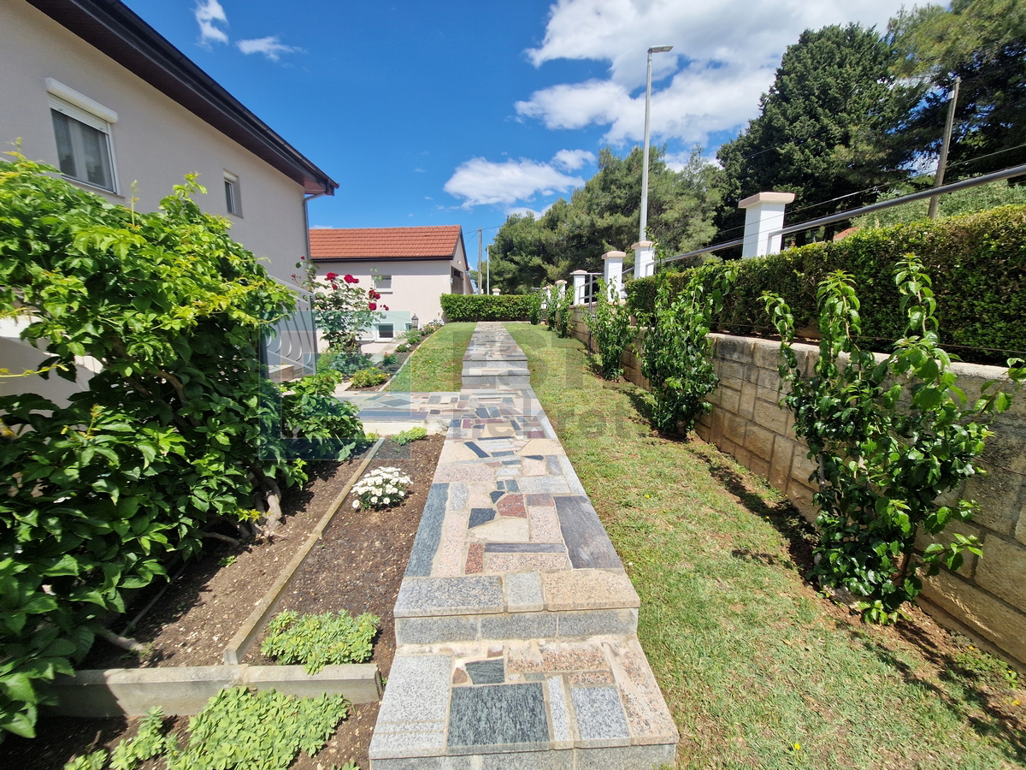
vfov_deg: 89.9
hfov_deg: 106.2
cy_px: 385
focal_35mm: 13
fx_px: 385
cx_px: 513
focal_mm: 2.2
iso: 50
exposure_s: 1/2280
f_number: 2.2
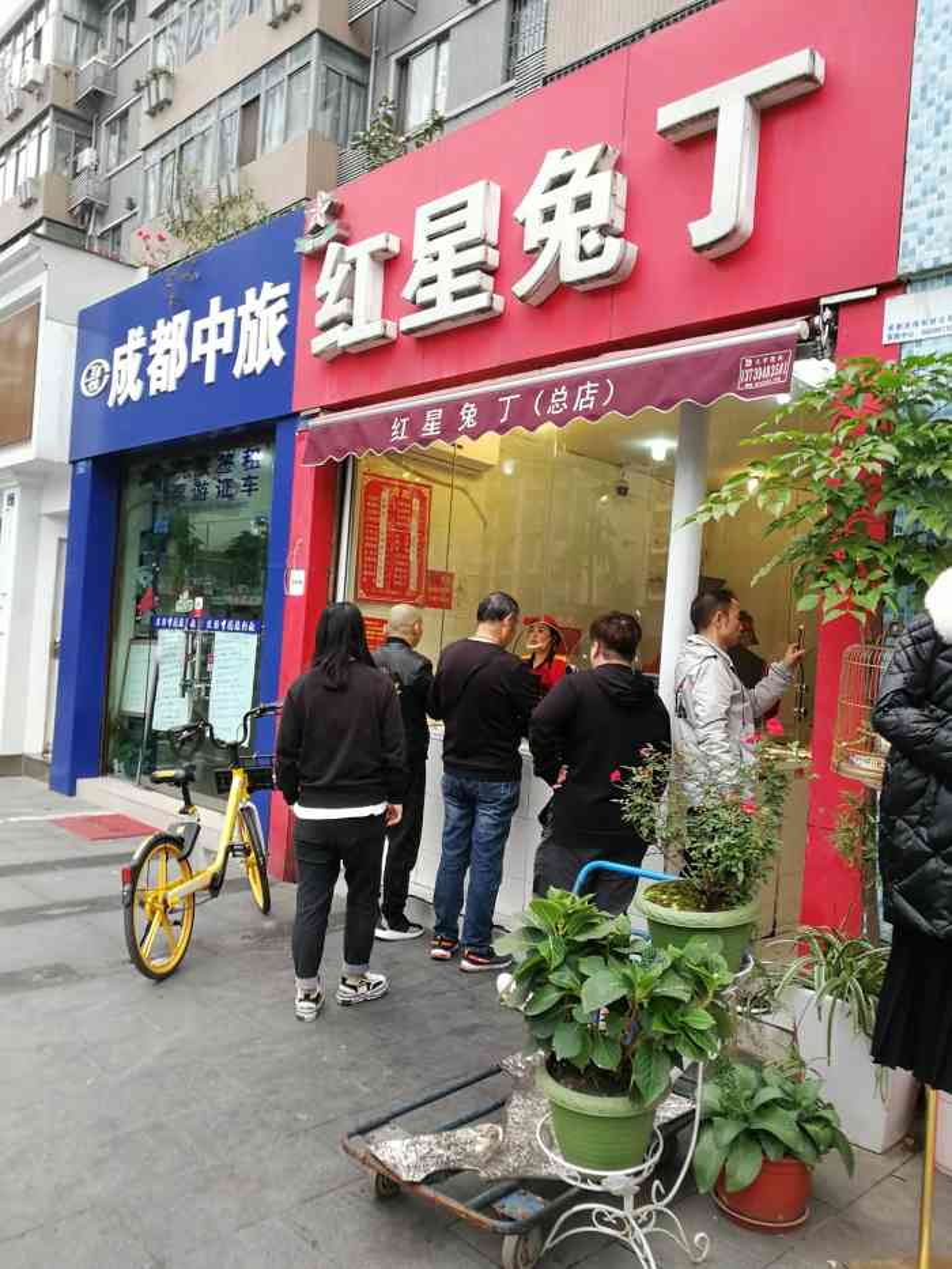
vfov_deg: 65.3
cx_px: 476
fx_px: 990
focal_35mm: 27
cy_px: 634
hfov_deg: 51.4
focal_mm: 3.84
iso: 160
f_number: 2.2
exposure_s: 1/100
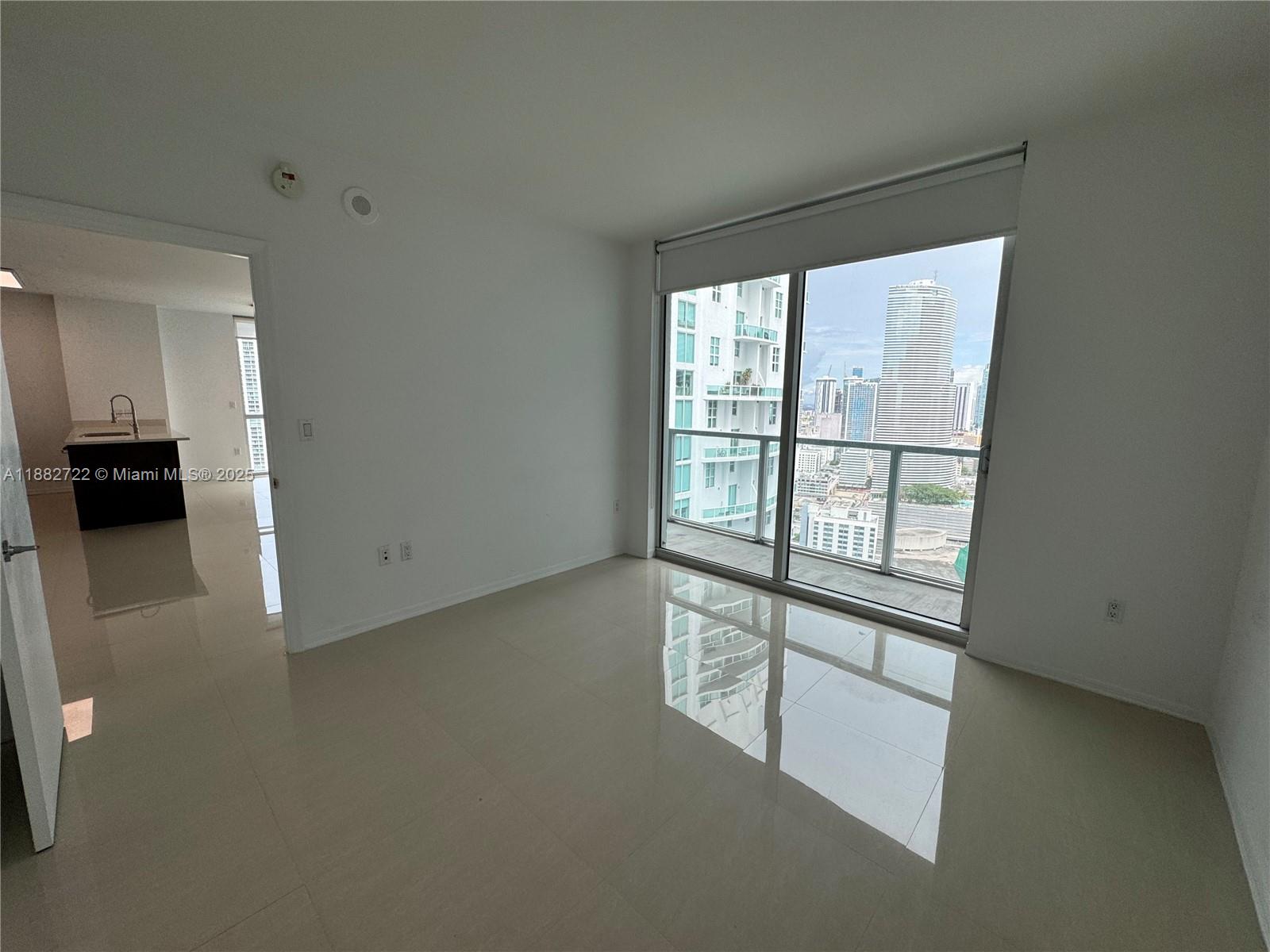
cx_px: 635
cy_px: 476
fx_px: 514
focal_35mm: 14
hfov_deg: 102.1
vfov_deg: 85.7
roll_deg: -1.0
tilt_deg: -9.2
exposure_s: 1/405
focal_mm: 2.22
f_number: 2.2
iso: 40
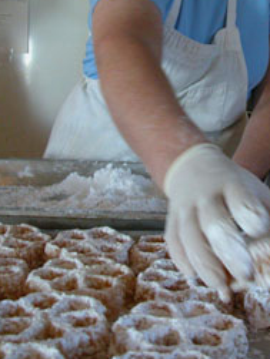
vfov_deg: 35.0
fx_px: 562
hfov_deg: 26.6
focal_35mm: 54
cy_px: 104
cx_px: 209
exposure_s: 1/53.3
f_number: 3.2
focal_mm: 8.9
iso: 400
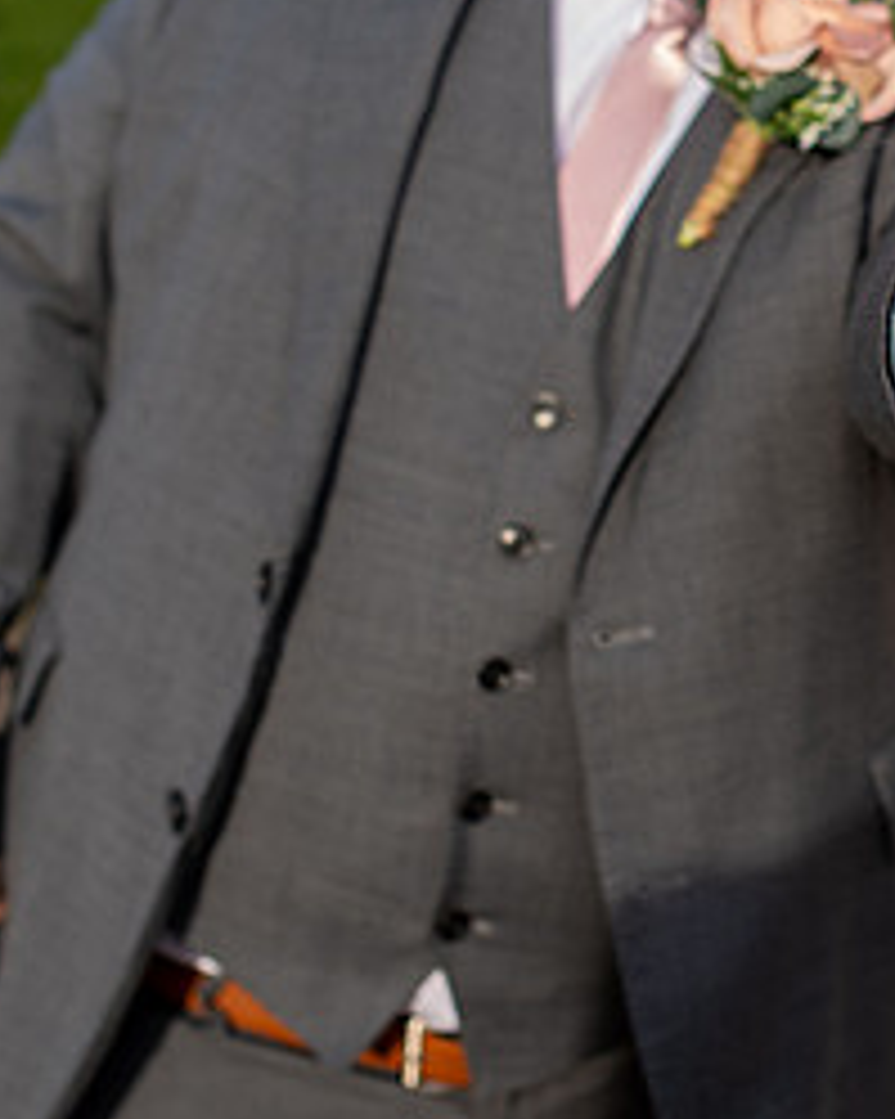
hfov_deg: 15.4
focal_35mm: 98
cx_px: 938
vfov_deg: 19.3
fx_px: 3247
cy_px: 197
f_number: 2.8
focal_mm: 35
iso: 100
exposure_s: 1/800
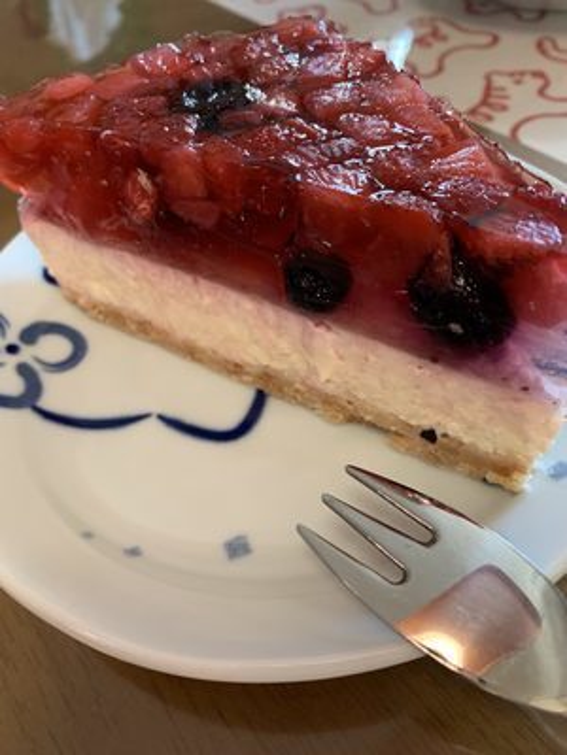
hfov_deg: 53.1
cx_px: 284
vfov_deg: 67.3
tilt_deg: -52.4
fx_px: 568
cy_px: 378
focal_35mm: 26
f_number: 1.8
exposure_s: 1/60
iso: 200
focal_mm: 4.25
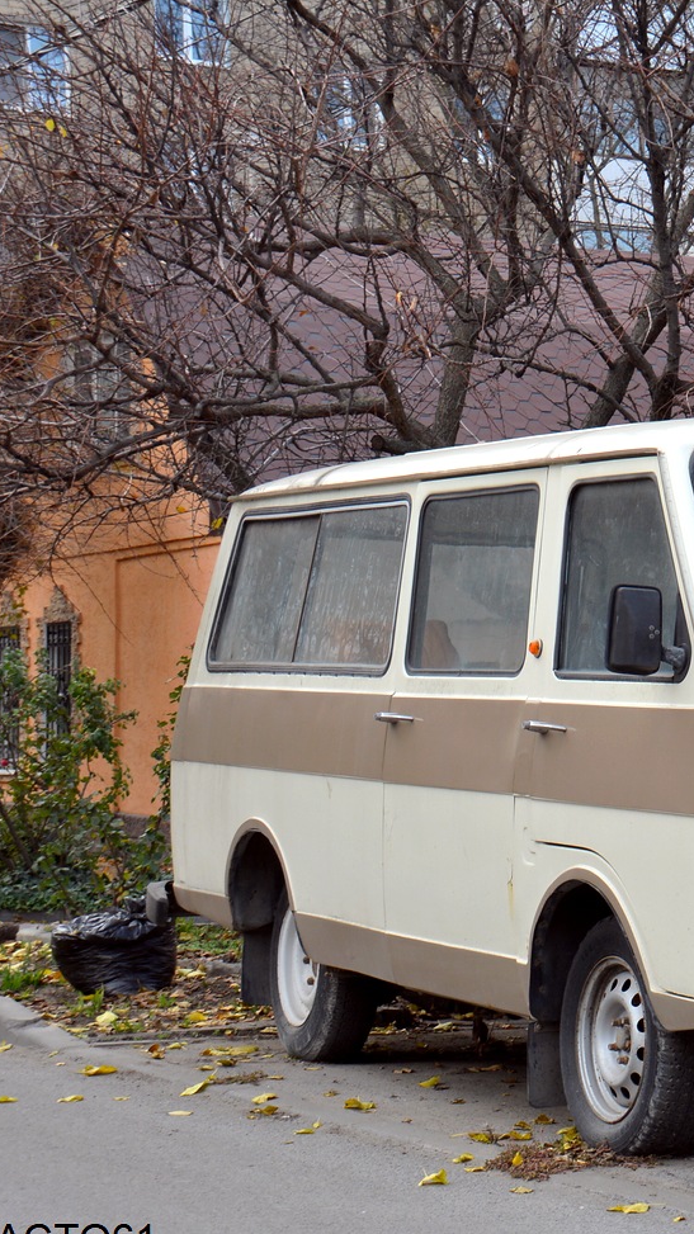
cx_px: 878
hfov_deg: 12.8
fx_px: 3011
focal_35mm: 92
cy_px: 631
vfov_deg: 23.2
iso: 200
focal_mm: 38
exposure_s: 1/160
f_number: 6.3
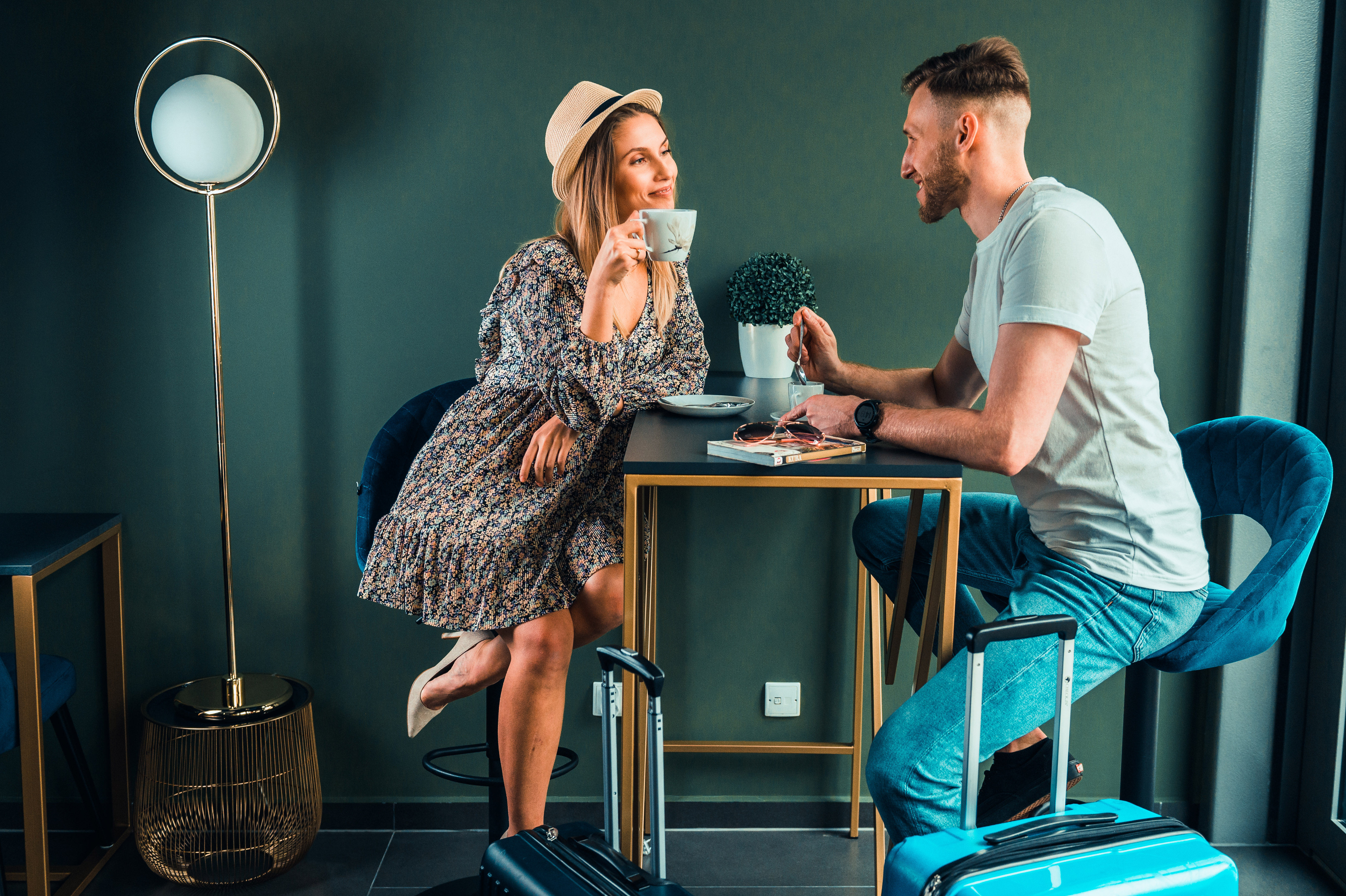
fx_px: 1495
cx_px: 714
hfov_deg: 48.5
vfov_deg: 33.4
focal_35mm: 40
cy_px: 450
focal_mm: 36
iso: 1000
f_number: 3.5
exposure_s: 1/160
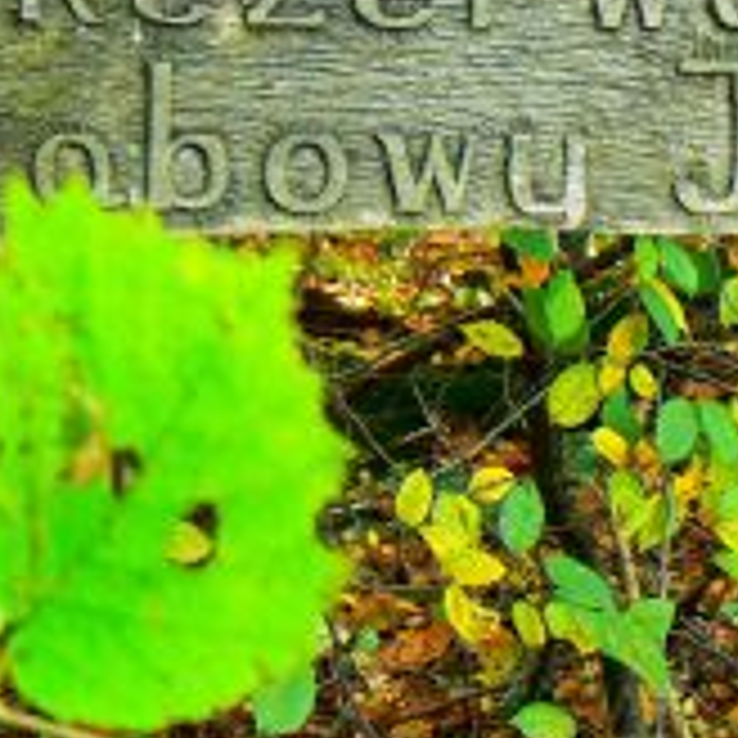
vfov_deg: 10.1
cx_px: 306
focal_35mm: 171
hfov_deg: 10.2
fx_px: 4125
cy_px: -54
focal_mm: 11
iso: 160
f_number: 3.2
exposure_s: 1/30
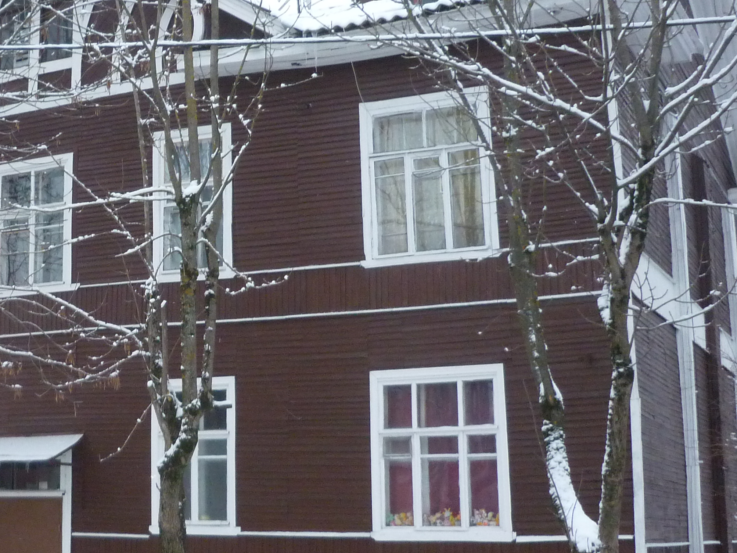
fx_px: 1278
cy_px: 277
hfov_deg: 31.3
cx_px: 140
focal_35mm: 60
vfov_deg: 24.4
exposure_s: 1/30
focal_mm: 5.5
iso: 250
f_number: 2.8
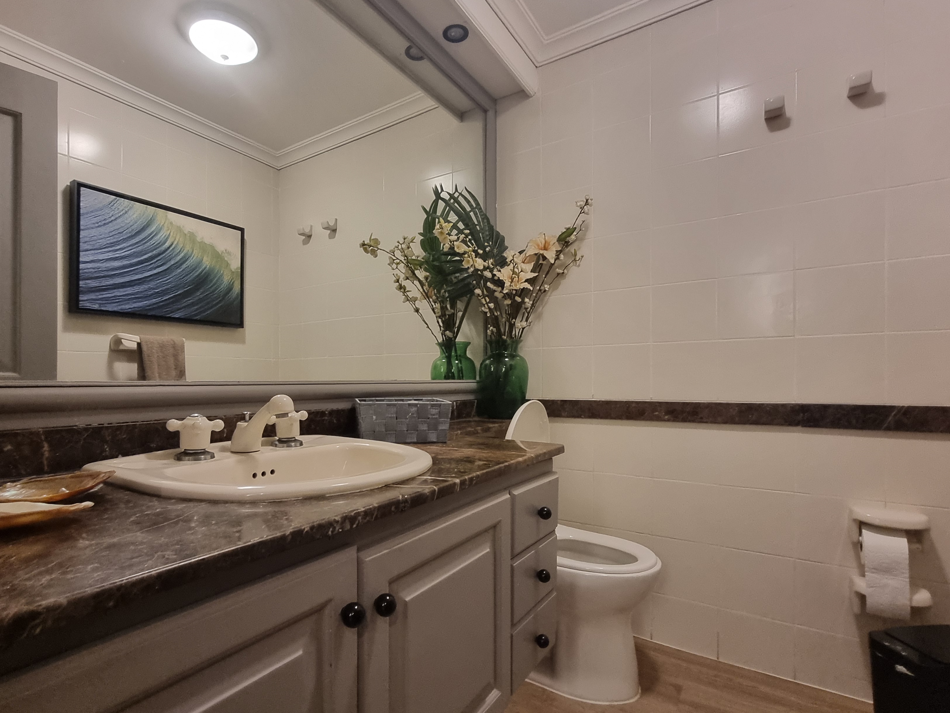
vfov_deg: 78.1
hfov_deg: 94.2
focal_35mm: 16
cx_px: 426
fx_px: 439
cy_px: 371
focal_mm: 2.2
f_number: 2.2
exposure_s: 1/30
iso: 320
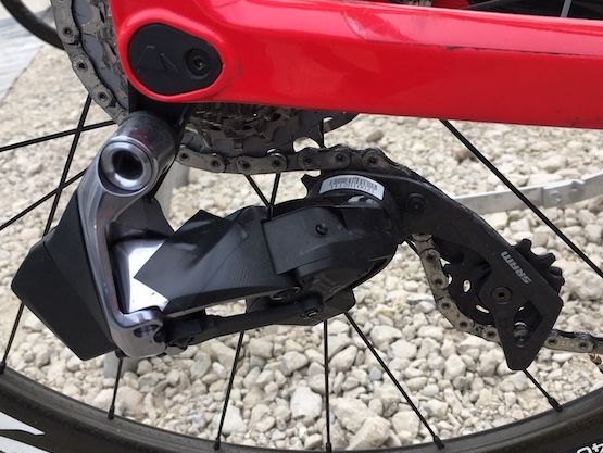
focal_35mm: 35
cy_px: 247
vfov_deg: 40.7
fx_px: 610
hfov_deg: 52.6
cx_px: 321
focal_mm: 4.15
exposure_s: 1/278
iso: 25
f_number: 2.2
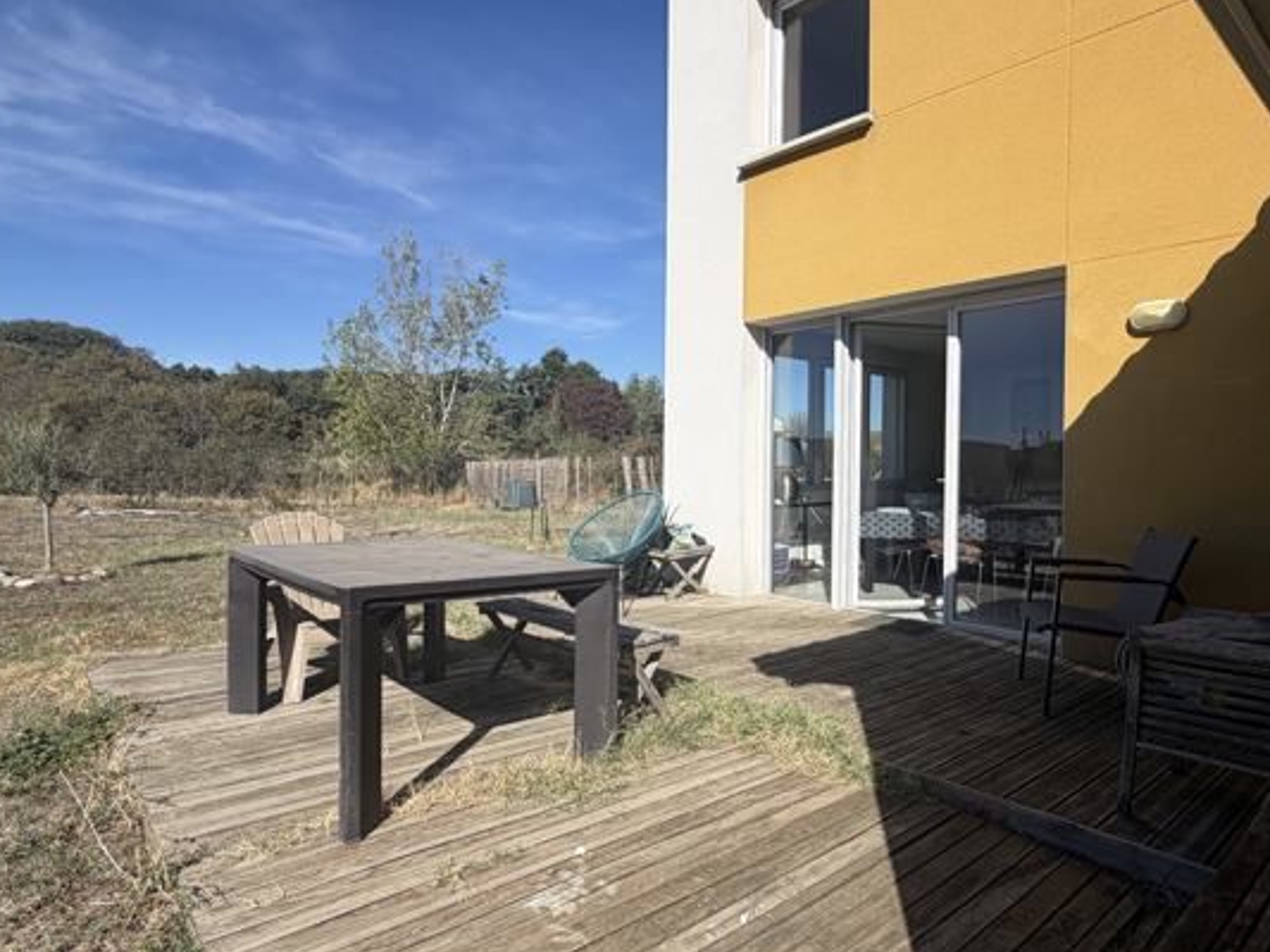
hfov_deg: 78.4
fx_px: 771
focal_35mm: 21
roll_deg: +0.1
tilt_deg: -0.4
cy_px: 478
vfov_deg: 63.5
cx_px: 736
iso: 20
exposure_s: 1/1017
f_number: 2.2
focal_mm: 2.22
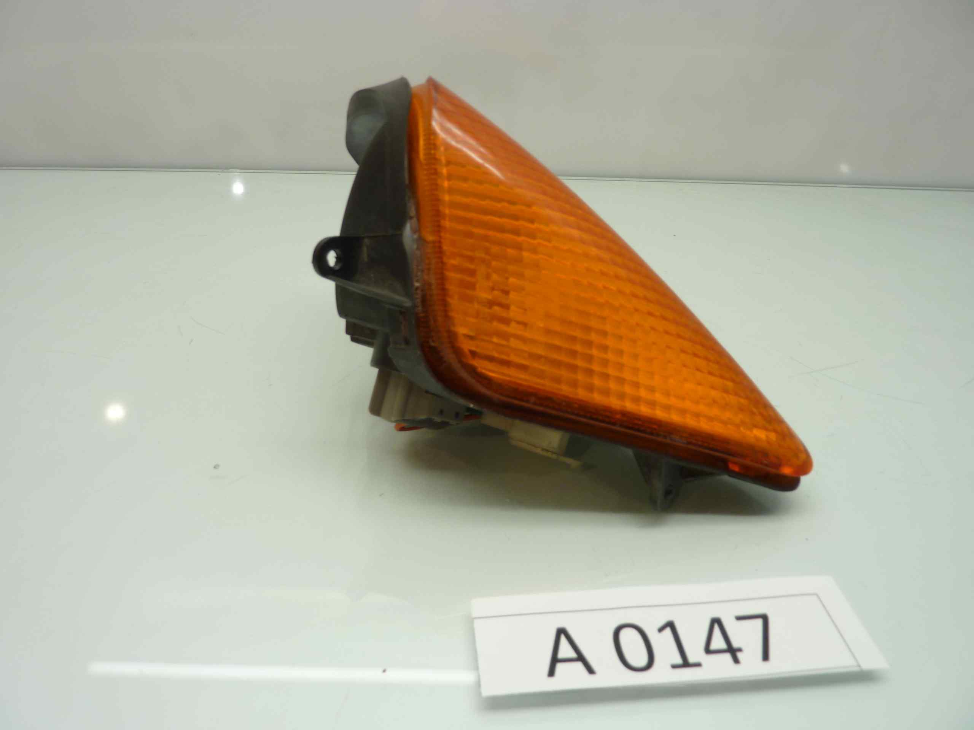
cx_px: 487
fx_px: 703
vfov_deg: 54.9
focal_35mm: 25
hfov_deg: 69.4
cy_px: 365
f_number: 3.3
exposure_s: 1/20
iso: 80
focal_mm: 4.1
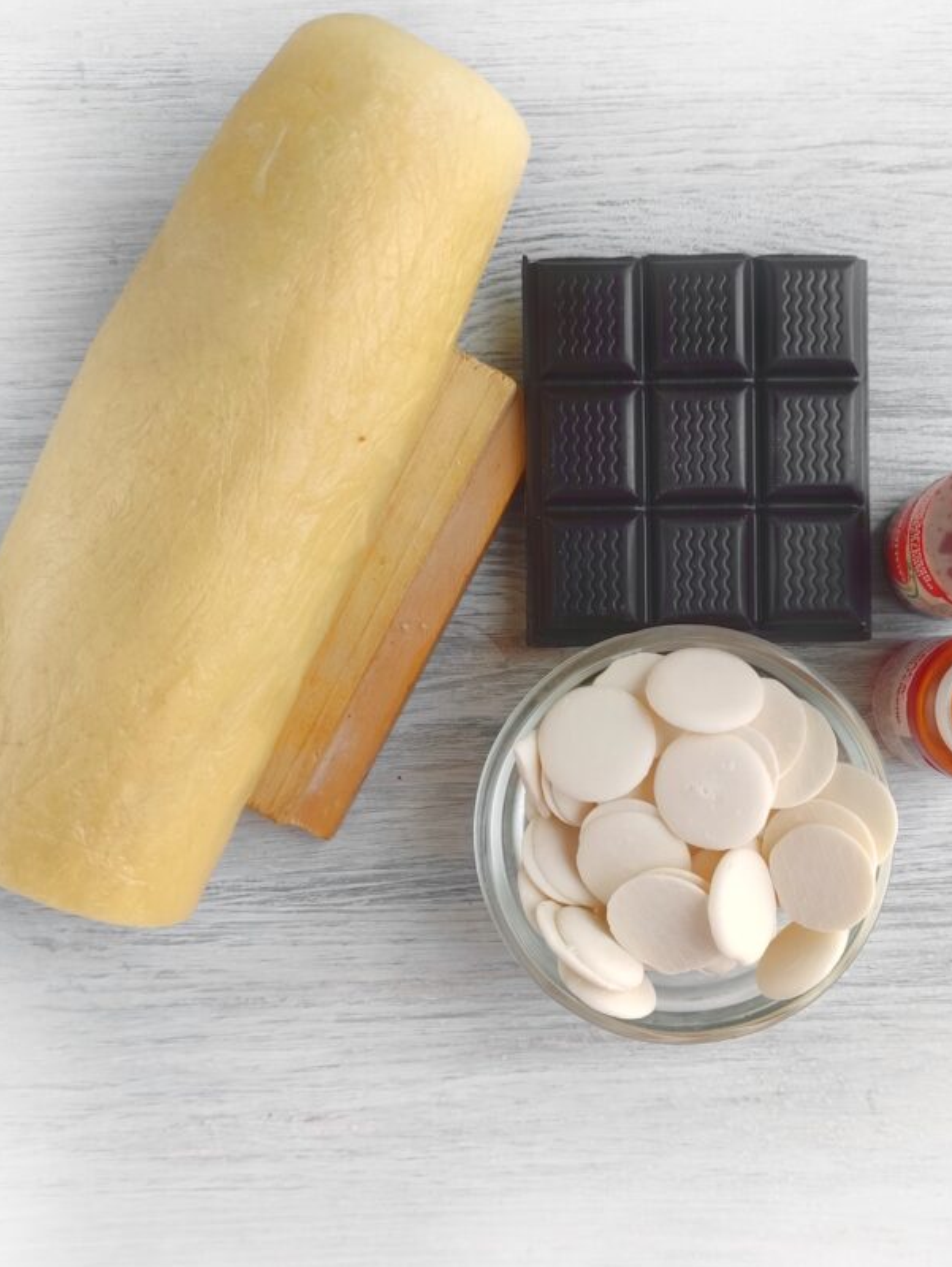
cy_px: 616
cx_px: 554
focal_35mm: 32
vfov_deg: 56.8
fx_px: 1172
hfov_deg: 44.1
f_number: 1.89
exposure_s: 1/100
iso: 53
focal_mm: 5.43
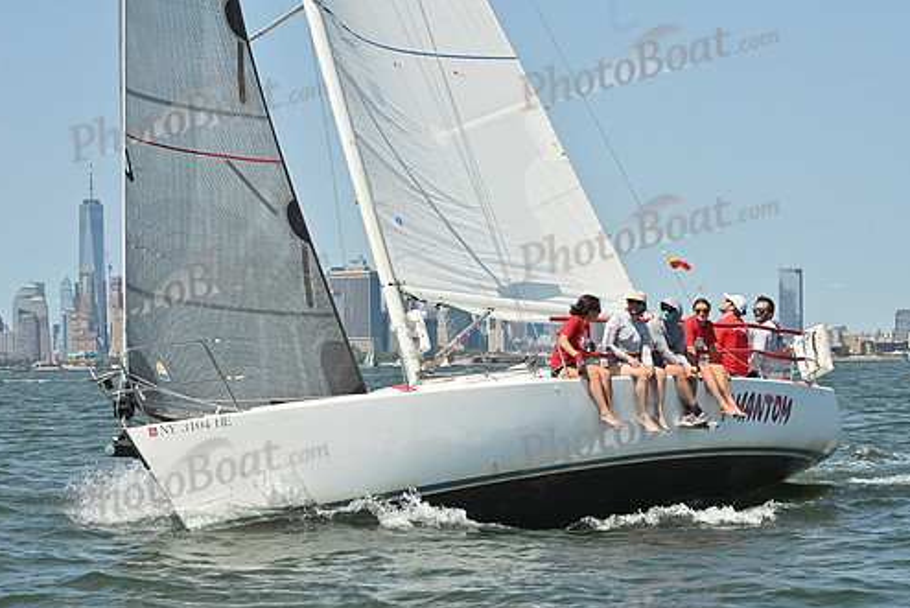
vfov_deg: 11.9
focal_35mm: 115
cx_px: 426
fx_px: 2909
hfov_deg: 17.8
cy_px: 355
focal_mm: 98
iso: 320
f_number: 9
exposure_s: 1/1000
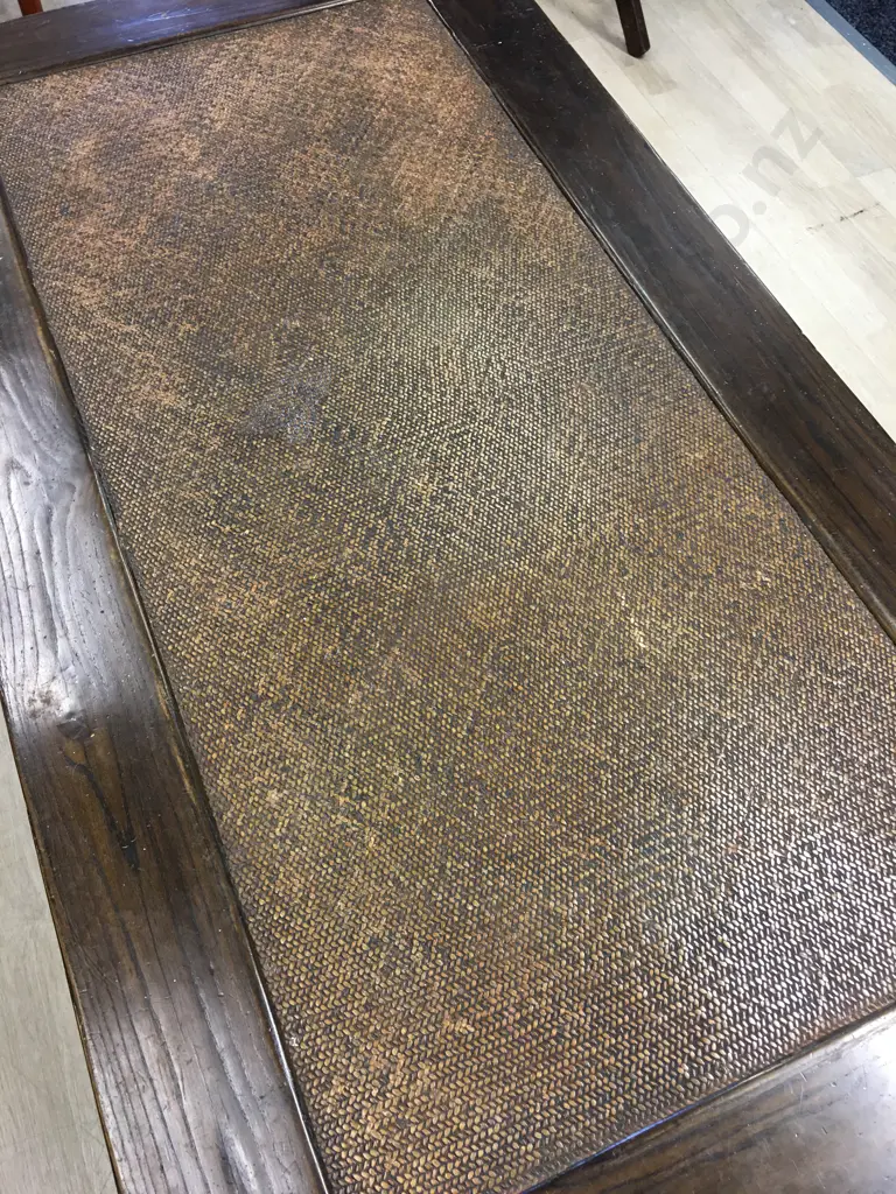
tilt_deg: -60.9
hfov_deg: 48.2
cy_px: 597
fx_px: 1001
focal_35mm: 29
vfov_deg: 61.7
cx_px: 448
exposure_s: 1/17
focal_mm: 4.15
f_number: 2.2
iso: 50
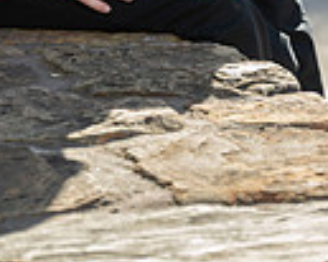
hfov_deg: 5.4
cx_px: 102
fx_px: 3502
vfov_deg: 4.2
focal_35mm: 361
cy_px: -298
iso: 160
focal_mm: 110
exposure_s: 1/200
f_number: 5.6
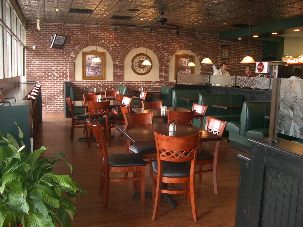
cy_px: 114
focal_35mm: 35
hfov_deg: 52.6
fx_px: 306
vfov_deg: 40.7
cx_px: 152
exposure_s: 1/40
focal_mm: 5.8
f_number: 2.6
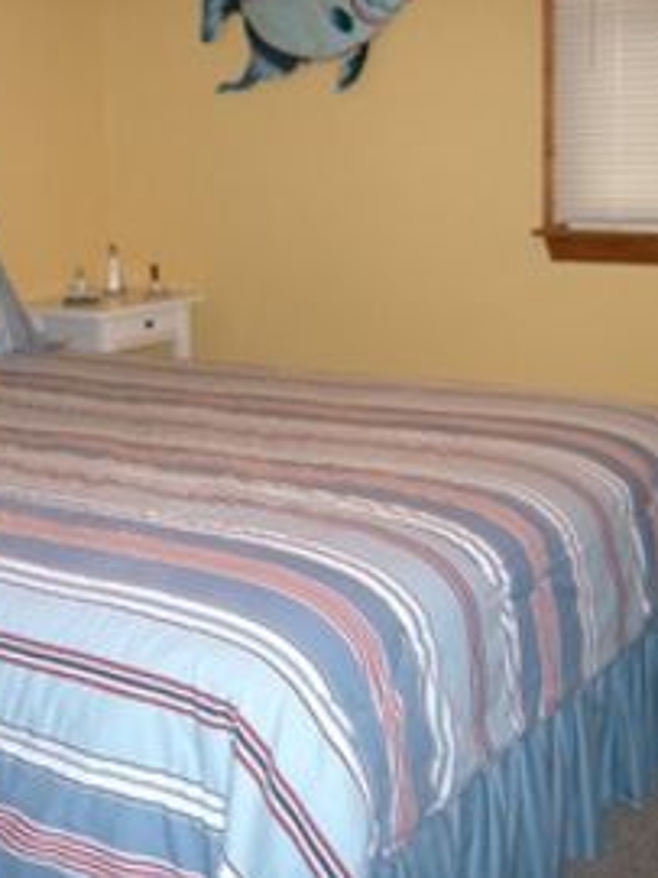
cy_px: 437
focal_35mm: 53
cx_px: 84
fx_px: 1344
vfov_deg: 36.2
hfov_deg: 26.7
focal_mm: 8
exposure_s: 1/50
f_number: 2.8
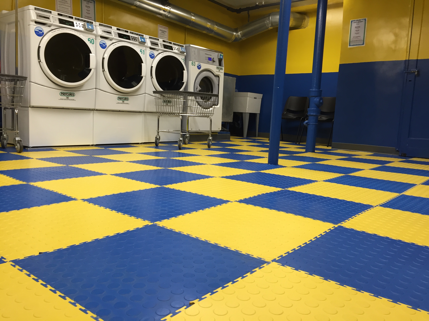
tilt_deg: -8.0
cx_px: 214
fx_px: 359
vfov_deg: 48.2
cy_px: 160
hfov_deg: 61.7
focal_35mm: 29
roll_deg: -2.6
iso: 64
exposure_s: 1/30
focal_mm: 4.15
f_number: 2.2
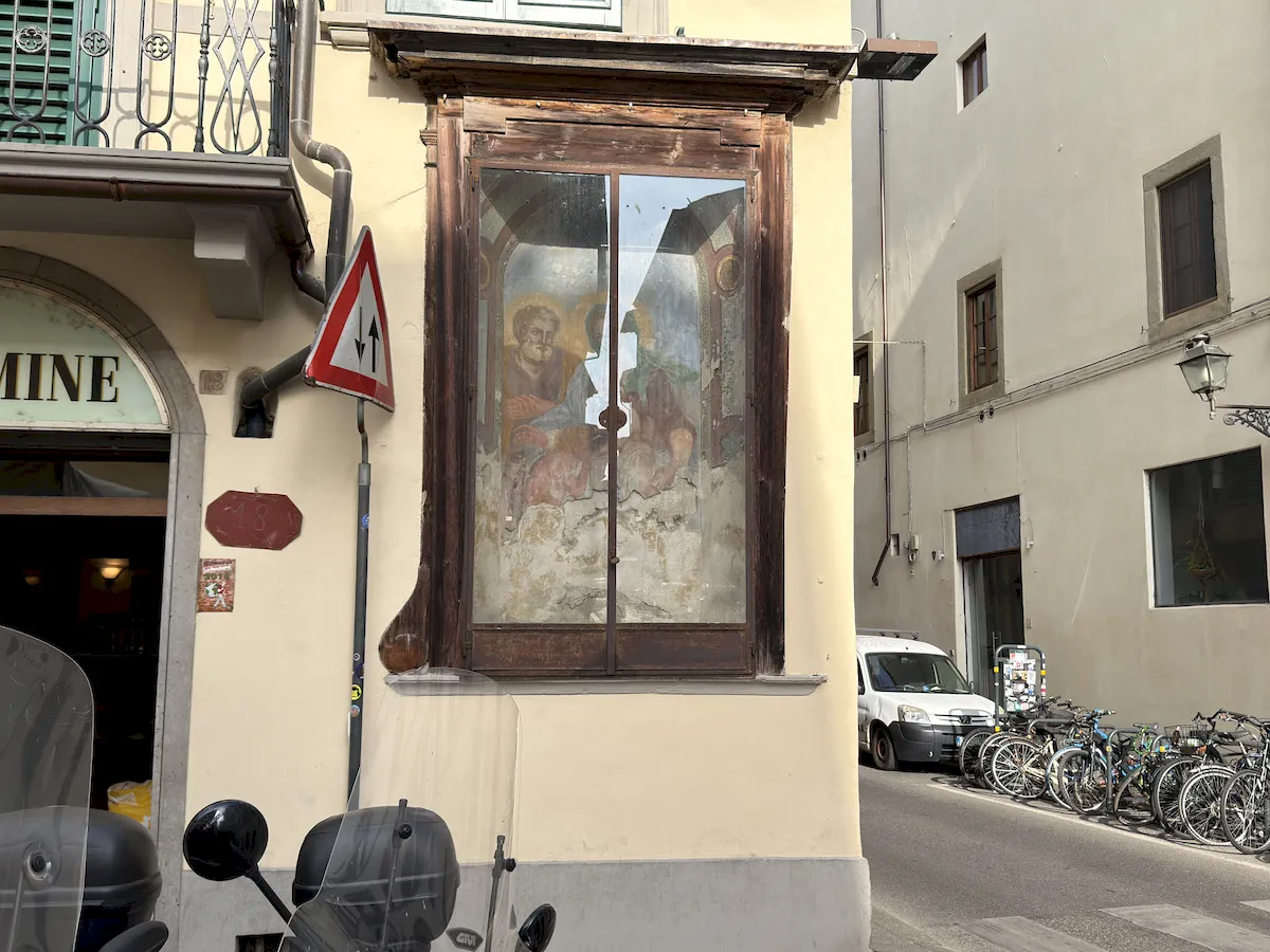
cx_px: 635
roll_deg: +0.1
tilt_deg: +7.9
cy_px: 476
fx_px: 1284
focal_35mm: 35
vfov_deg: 40.7
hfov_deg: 52.6
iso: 64
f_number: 1.78
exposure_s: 1/2066
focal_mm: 6.76
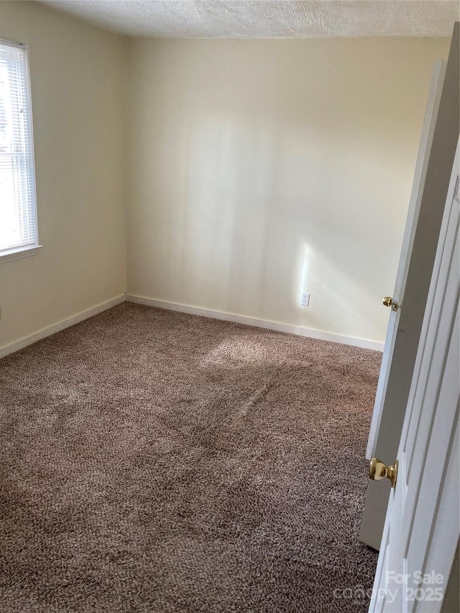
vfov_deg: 63.4
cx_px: 230
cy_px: 306
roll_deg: -4.2
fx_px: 496
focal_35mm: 28
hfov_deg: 49.7
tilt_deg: -16.7
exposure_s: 1/60
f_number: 1.8
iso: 125
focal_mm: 3.99
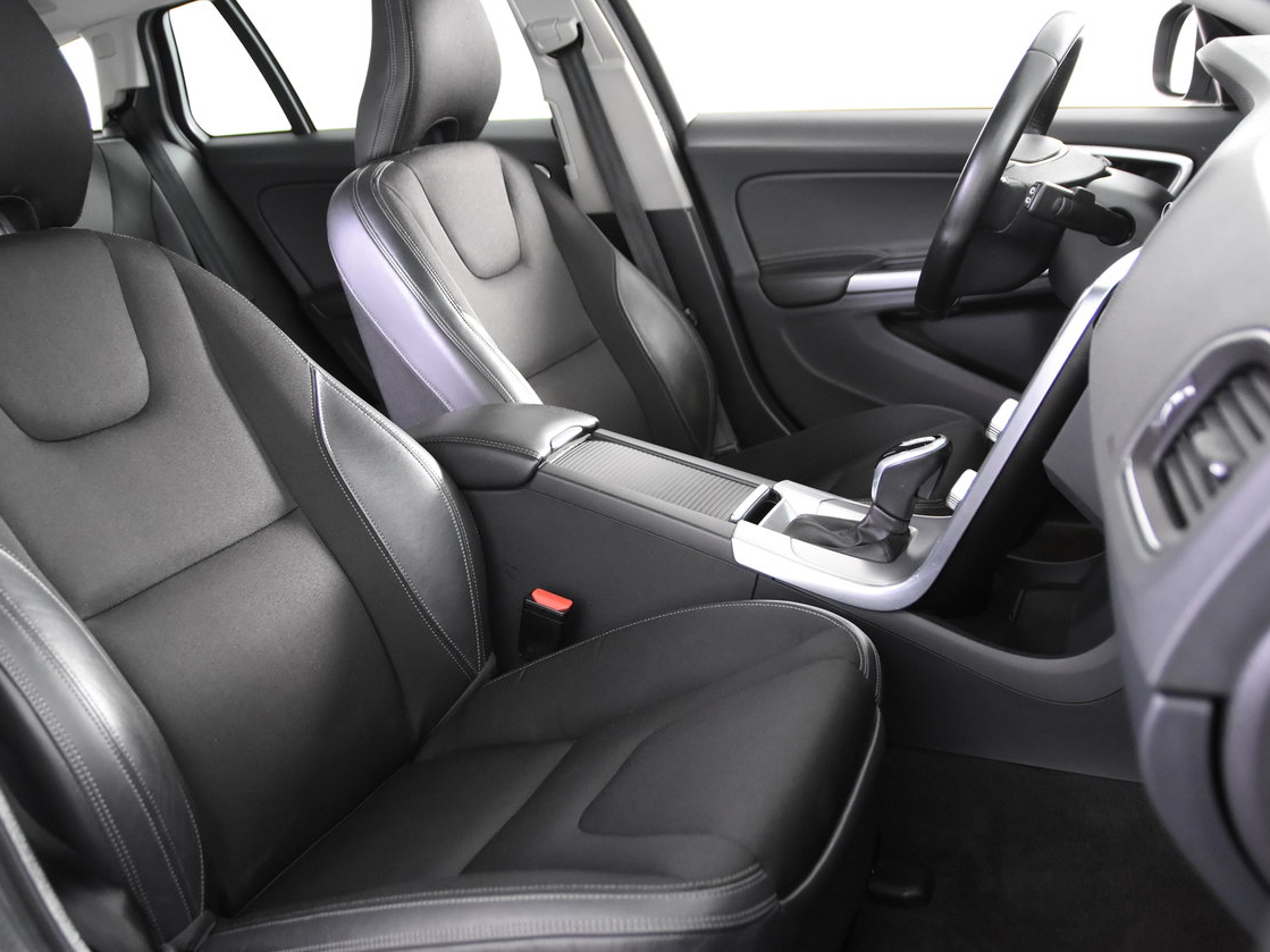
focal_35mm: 33
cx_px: 592
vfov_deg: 42.9
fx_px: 1211
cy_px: 476
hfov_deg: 55.3
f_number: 2.8
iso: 3200
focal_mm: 20
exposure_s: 1/30
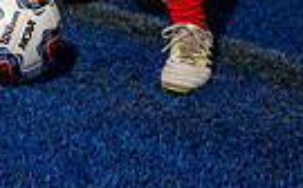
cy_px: -255
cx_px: 34
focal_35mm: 112
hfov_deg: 18.3
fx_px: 924
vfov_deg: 10.2
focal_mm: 33
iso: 100
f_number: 5.6
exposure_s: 1/250
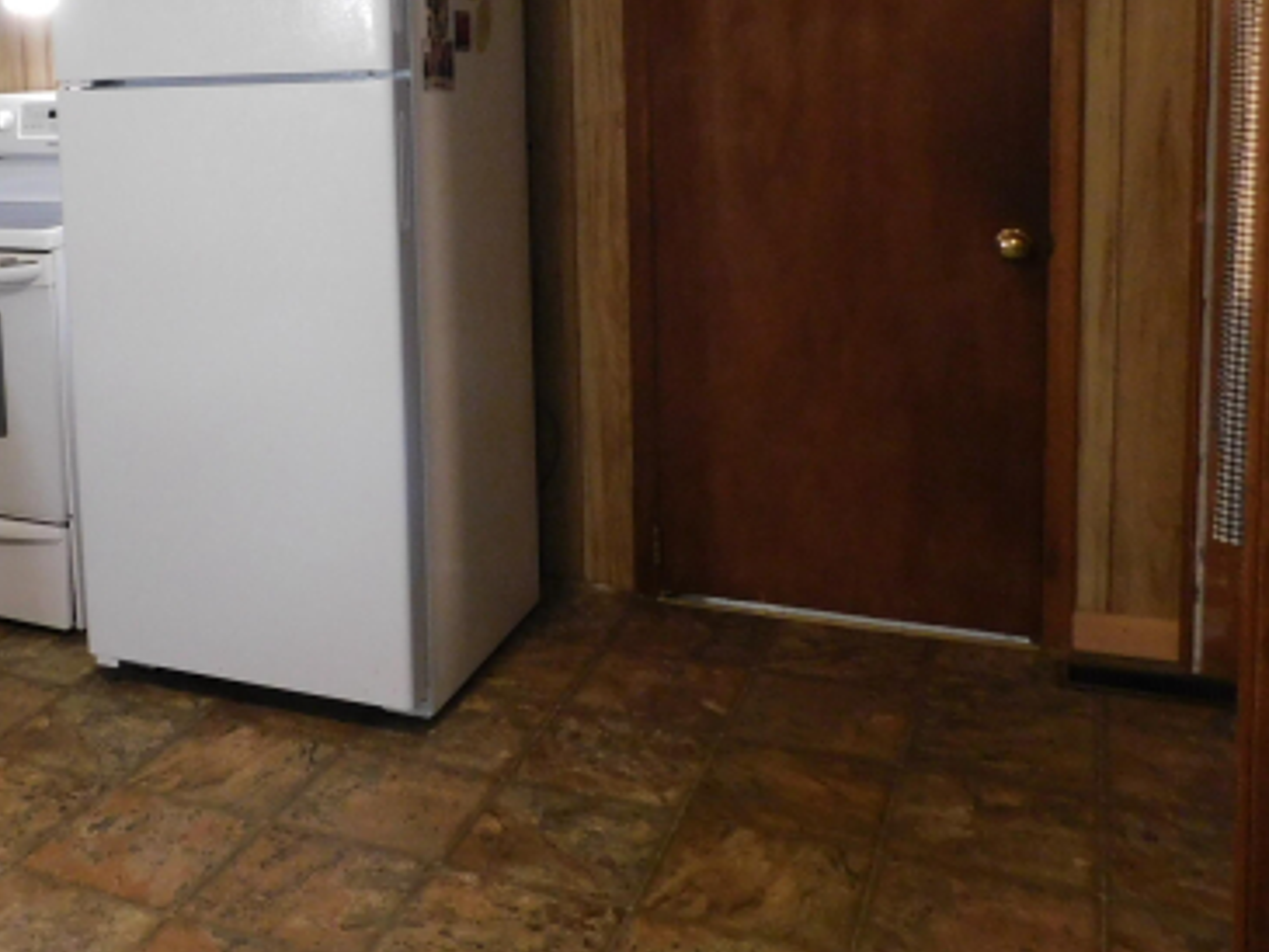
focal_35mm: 42
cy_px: 222
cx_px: 210
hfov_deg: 42.3
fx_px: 1540
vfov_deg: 33.6
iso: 400
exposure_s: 1/15
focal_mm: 4
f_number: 3
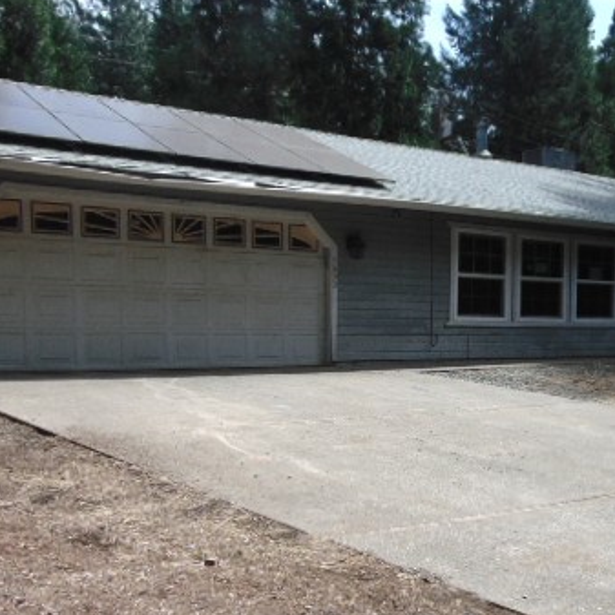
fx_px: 844
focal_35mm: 42
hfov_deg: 39.6
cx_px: 405
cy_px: 398
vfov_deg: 39.7
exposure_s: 1/640
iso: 80
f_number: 3
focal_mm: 4.5
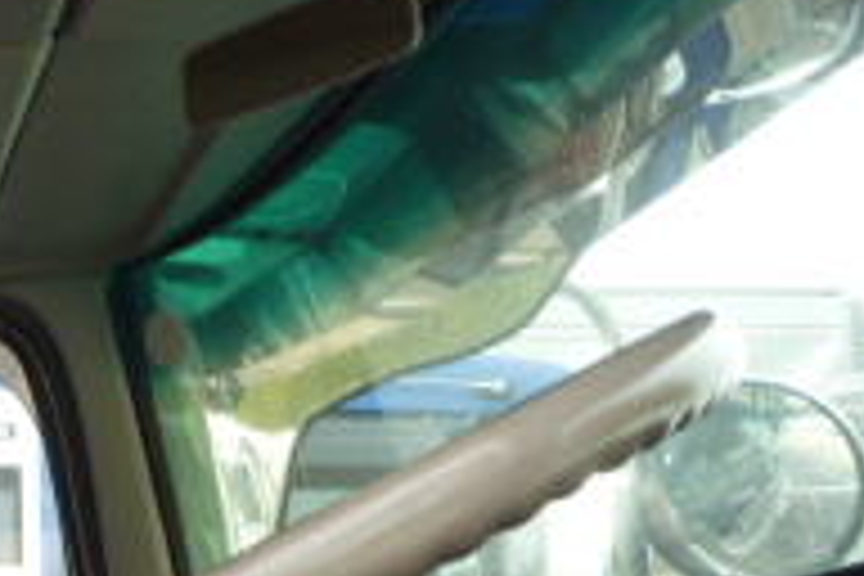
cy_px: 544
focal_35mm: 97
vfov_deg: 13.9
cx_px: -50
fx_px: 2328
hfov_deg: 20.2
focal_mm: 4.9
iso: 100
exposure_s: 1/80
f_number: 3.3
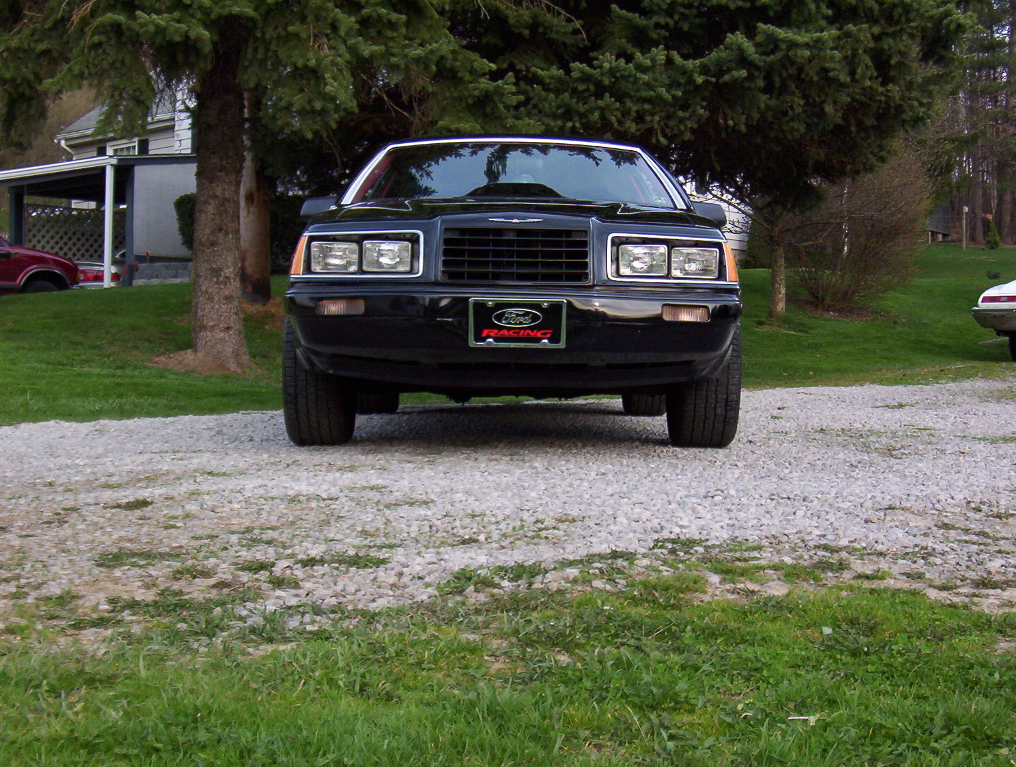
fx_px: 1500
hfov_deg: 37.4
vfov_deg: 28.7
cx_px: 508
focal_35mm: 51
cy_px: 384
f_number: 3.16
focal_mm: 7.88
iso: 100
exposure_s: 1/303
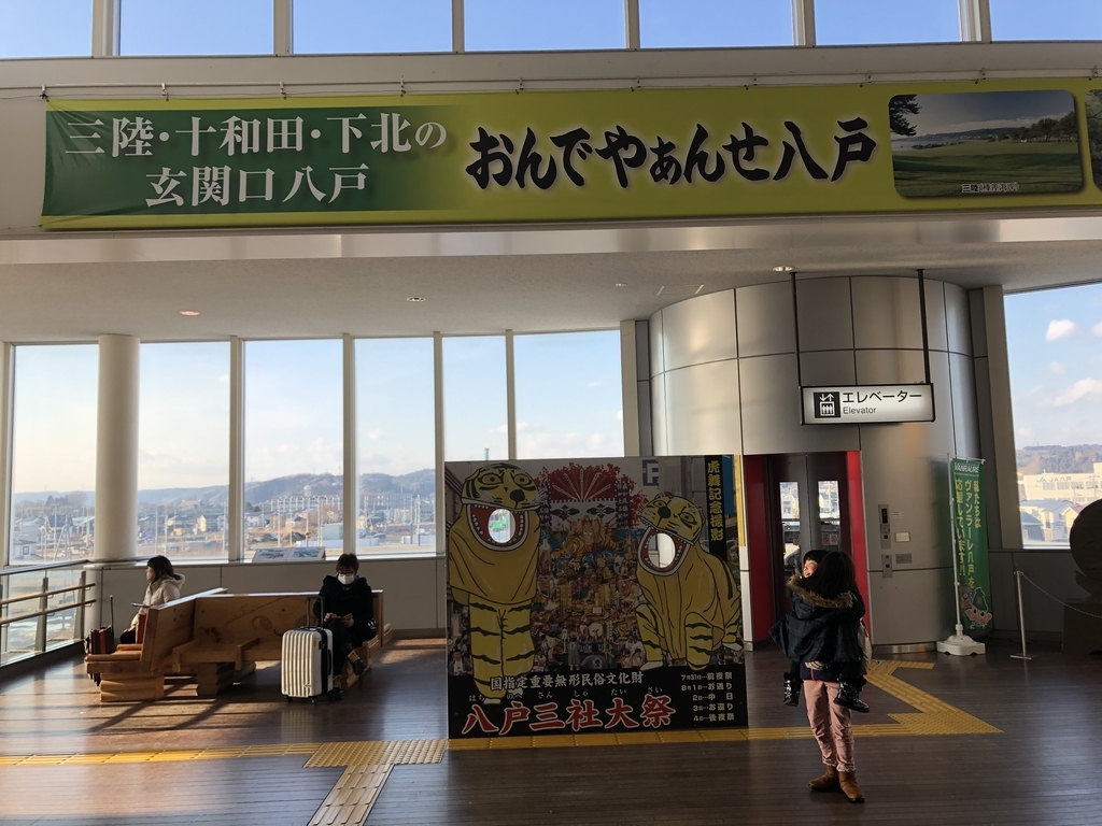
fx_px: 891
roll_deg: +1.4
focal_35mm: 28
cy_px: 413
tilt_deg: +6.1
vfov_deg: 49.7
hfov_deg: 63.4
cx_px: 551
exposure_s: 1/298
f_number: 1.8
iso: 20
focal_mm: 3.99
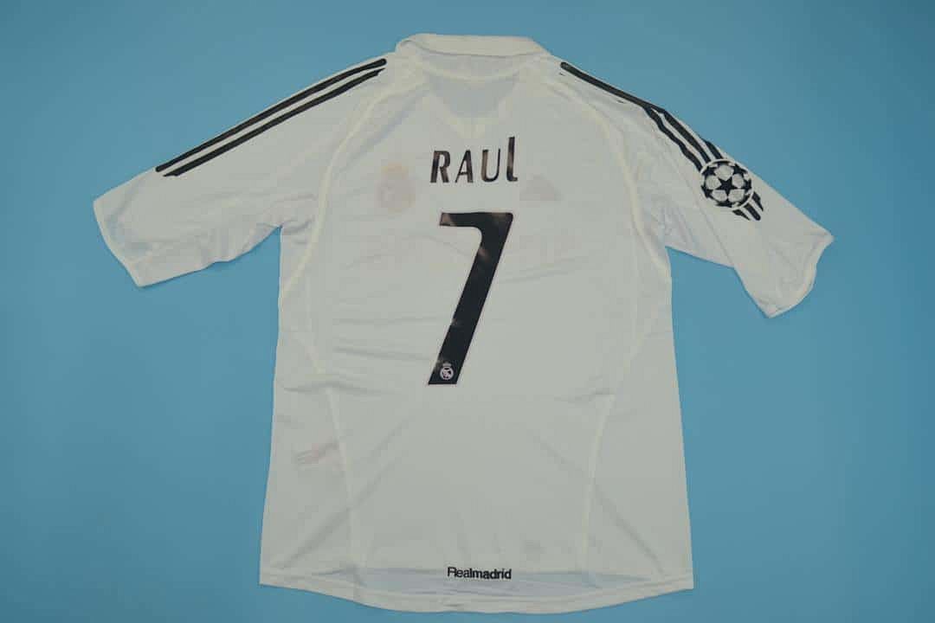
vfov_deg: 40.0
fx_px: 857
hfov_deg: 57.2
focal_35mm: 33
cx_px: 468
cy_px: 312
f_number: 5
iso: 200
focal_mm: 22
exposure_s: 1/200
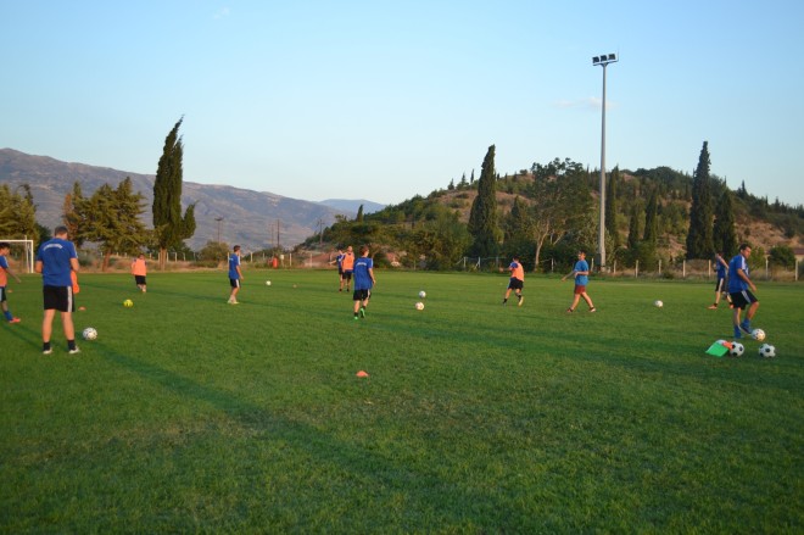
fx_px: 736
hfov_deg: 57.3
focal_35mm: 33
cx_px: 402
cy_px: 268
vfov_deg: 39.9
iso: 400
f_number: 4
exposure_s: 1/500
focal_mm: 22
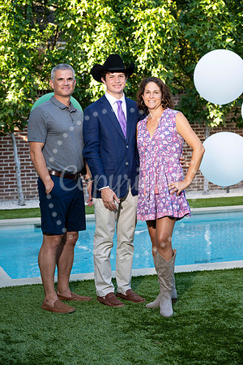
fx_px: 688
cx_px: 122
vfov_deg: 29.7
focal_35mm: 68
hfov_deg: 20.0
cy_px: 182
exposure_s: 1/200
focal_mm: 68
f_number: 4.5
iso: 400
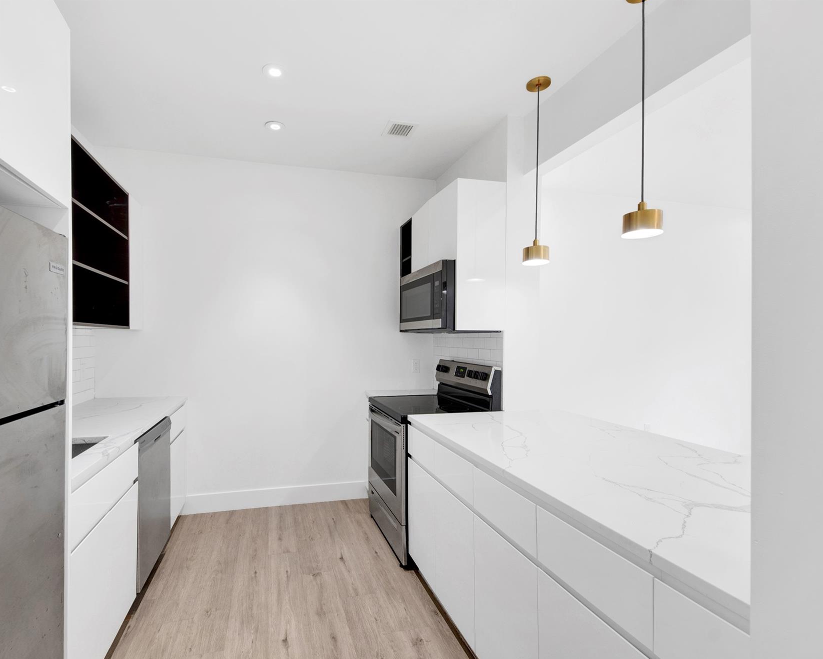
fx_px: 362
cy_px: 338
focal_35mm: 15
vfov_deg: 84.5
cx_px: 356
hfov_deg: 96.7
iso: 100
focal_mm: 8.5
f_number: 8
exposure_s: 1/1.67
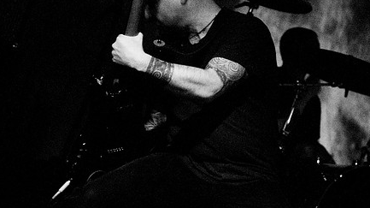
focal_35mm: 122
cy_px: 72
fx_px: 1196
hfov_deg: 17.6
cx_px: 232
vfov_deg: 9.9
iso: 1600
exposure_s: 1/60
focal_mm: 58
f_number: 2.8
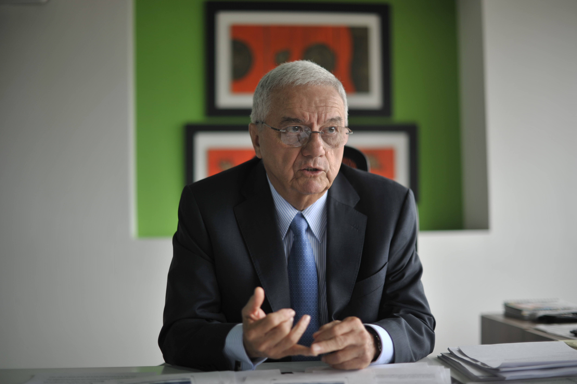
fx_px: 801
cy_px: 192
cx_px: 288
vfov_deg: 27.0
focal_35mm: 50
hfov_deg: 39.6
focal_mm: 50
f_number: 1.4
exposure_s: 1/320
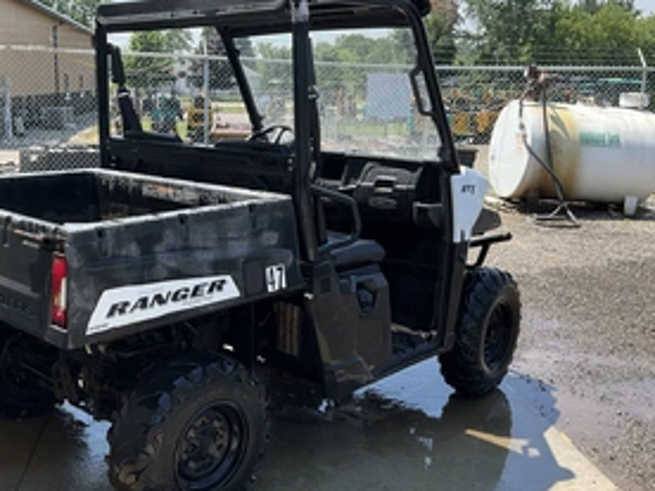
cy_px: 249
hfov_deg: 44.1
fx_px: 795
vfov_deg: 34.3
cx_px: 218
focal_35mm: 42
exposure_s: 1/642
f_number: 1.8
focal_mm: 3
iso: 25
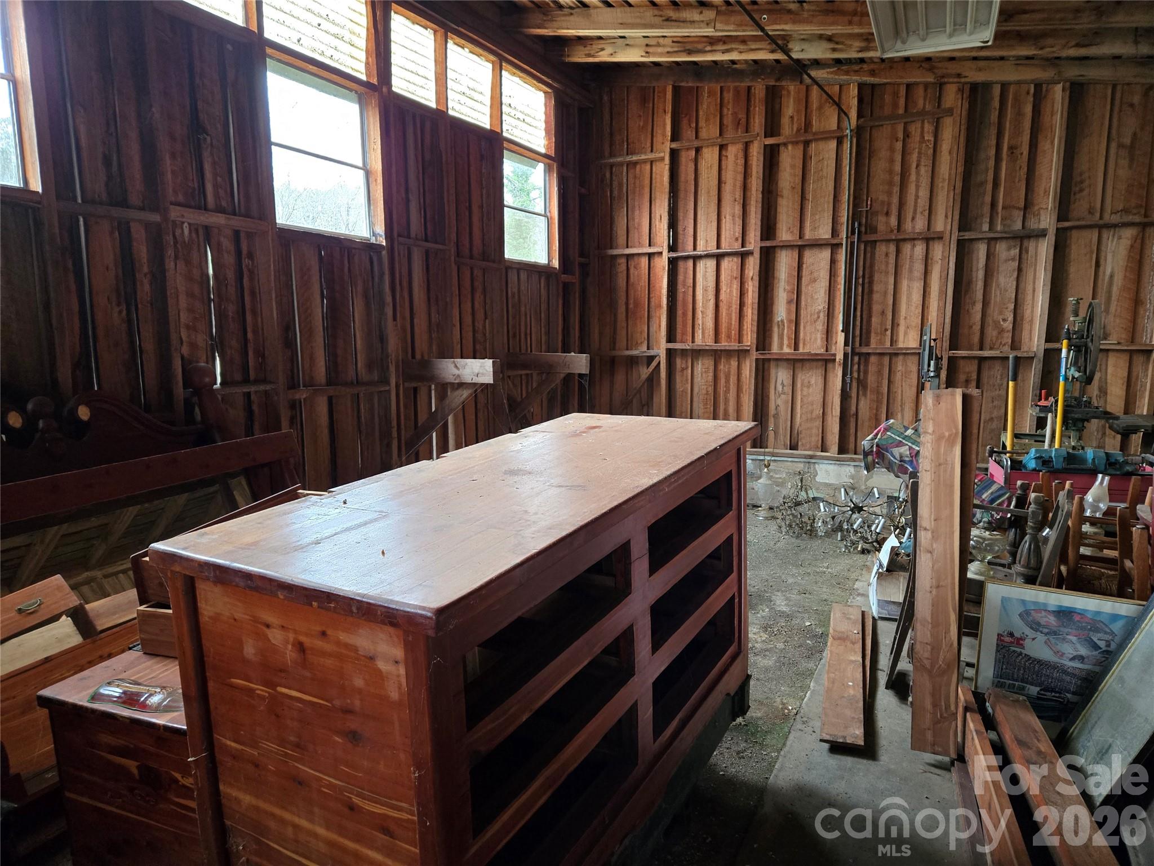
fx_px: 767
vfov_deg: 58.9
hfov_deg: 73.9
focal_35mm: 23
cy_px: 433
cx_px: 577
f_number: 1.8
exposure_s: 1/60
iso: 640
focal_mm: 5.4
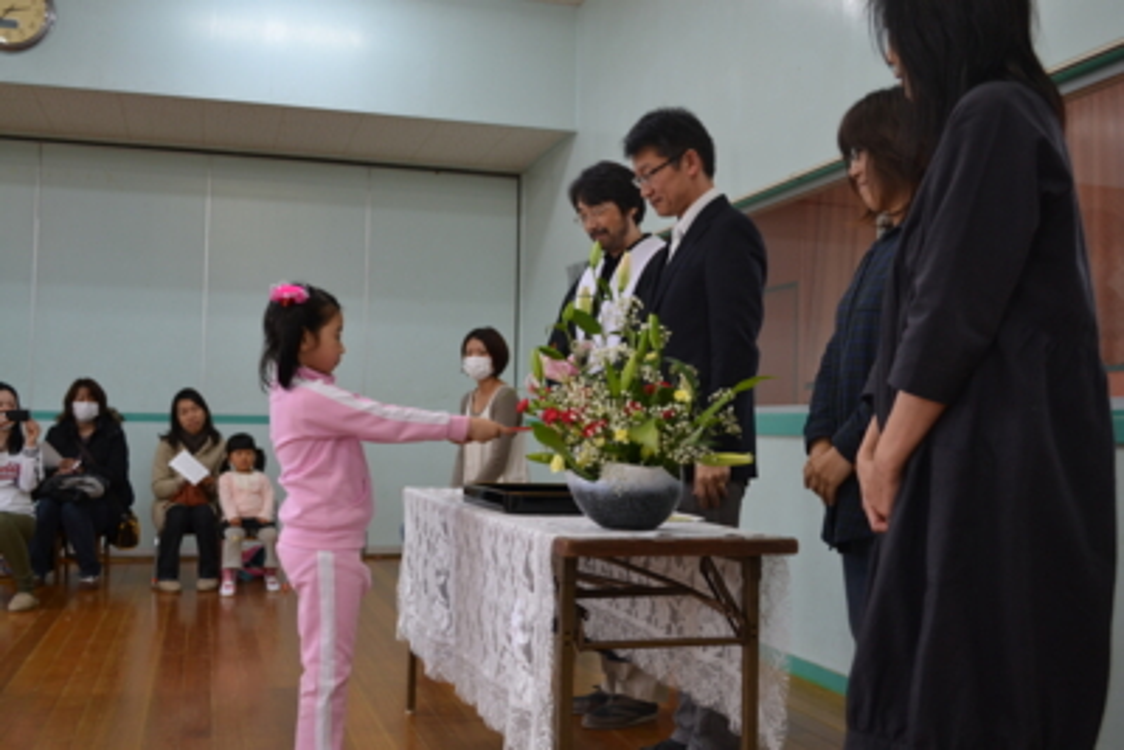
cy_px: 375
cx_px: 562
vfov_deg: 36.9
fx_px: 1124
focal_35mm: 36
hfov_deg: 53.1
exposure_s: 1/50
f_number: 4
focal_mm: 24
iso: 400
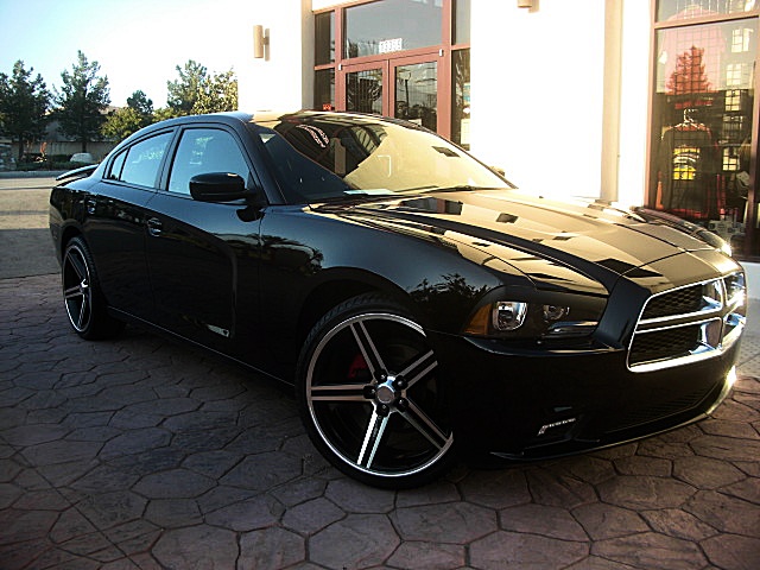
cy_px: 285
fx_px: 790
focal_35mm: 36
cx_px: 380
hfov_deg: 51.4
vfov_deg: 39.7
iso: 50
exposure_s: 1/160
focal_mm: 6.3
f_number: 2.8
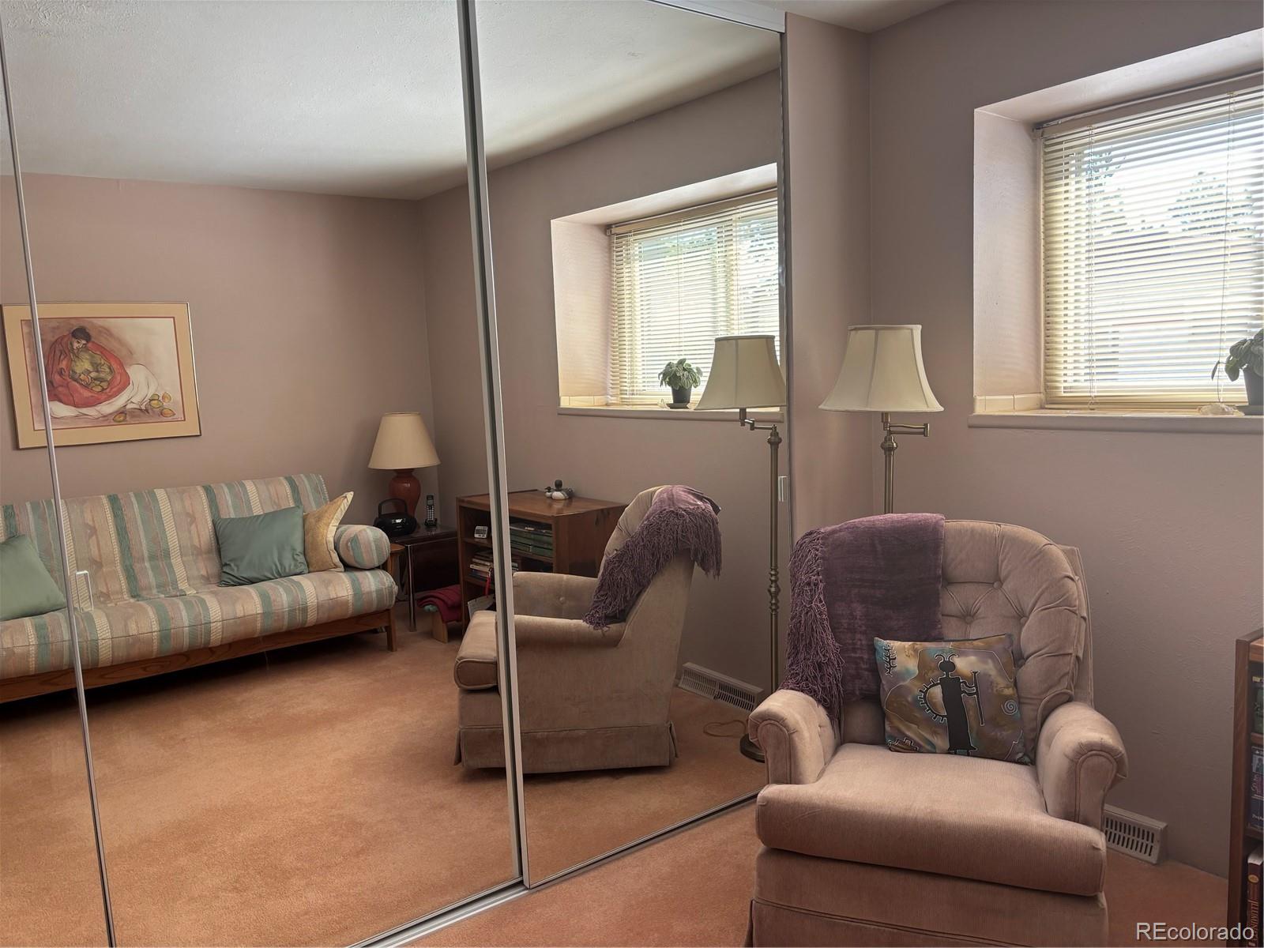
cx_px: 632
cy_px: 474
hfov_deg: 67.3
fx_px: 949
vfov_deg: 53.1
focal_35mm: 26
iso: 80
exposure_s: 1/121
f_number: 1.6
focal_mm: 5.96
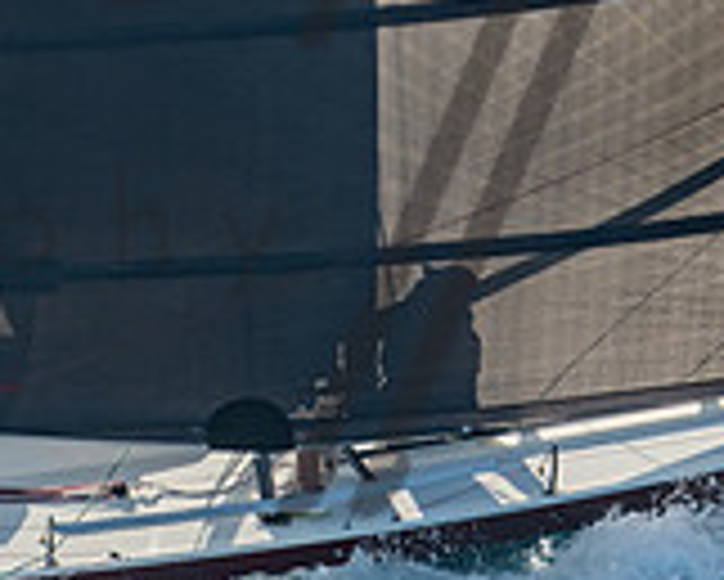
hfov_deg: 2.2
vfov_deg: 1.8
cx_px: 194
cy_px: -212
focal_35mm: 883
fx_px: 18932
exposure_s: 1/320
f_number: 6.3
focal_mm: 175
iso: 160
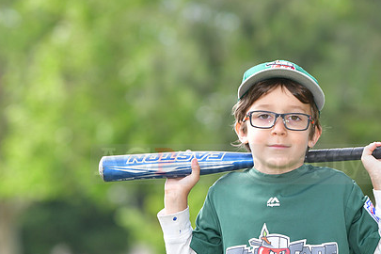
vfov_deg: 4.9
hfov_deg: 7.4
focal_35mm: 279
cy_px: 157
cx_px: 248
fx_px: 2953
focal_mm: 130
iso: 500
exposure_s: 1/1600
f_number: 4
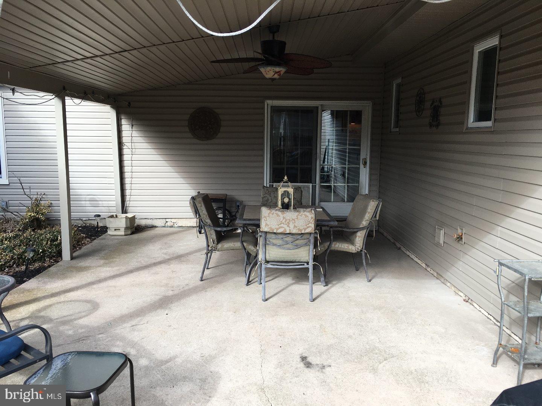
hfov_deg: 61.7
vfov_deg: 48.2
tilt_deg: -7.5
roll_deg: -0.8
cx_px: 271
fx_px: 454
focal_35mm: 29
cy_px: 203
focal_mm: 4.15
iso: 25
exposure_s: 1/472
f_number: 2.2
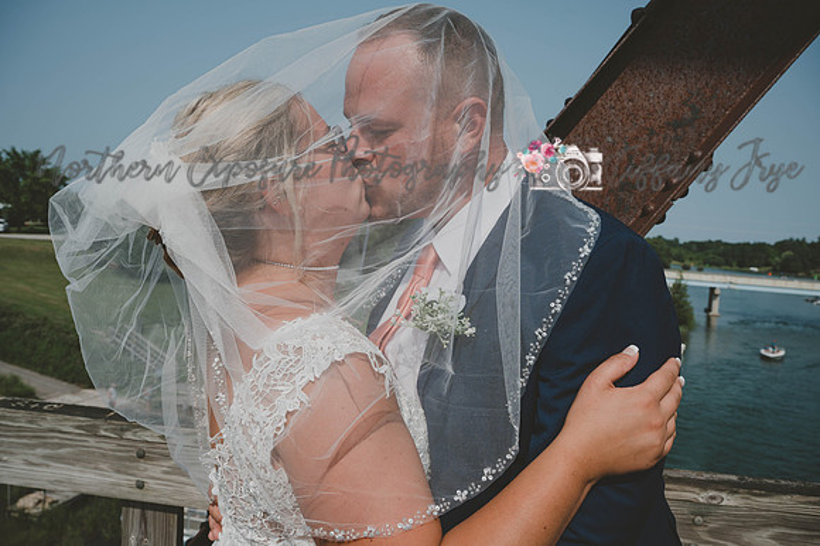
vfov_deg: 45.6
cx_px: 410
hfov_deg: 64.6
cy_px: 273
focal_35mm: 28
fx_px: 649
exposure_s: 1/500
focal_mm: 28.5
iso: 100
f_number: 8
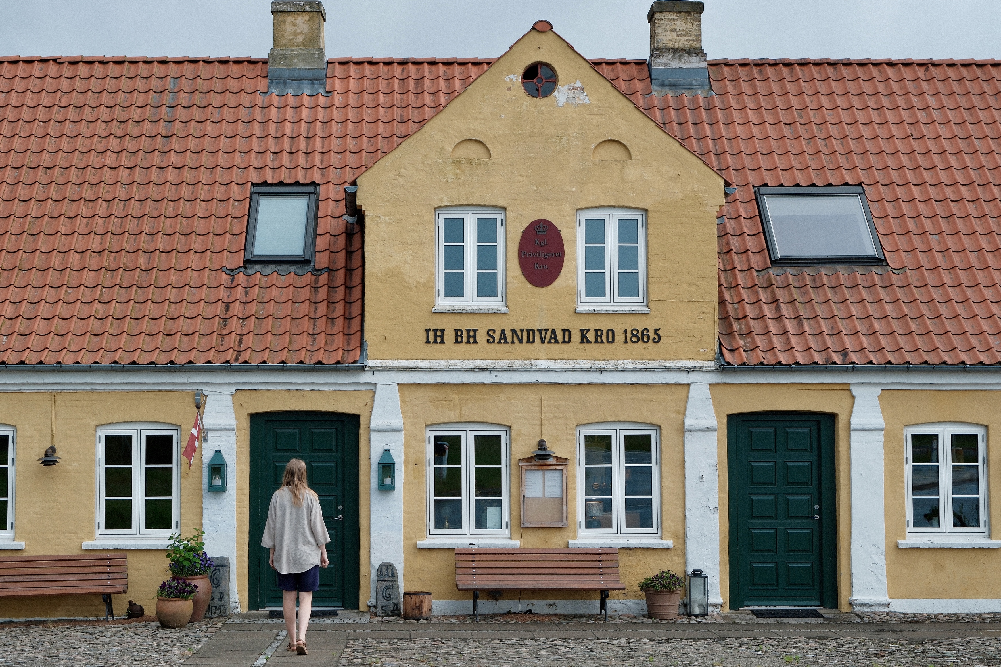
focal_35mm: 61
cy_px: 319
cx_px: 476
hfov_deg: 32.9
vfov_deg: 22.3
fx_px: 1696
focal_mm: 37.6
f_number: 5.6
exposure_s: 1/200
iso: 125
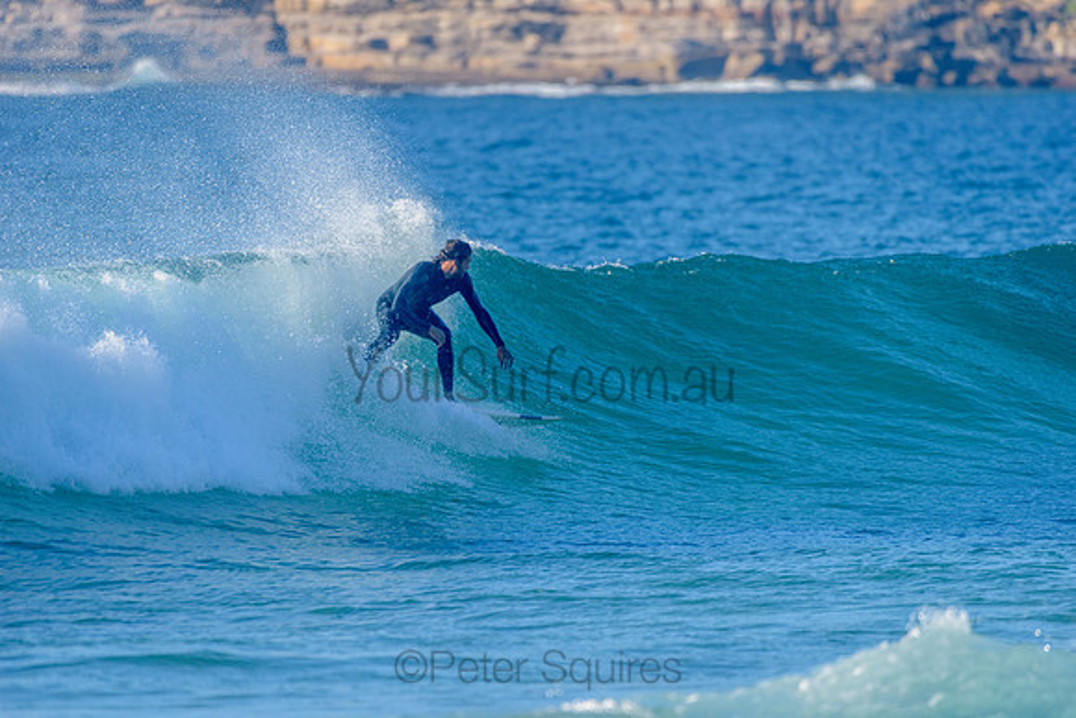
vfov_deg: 2.7
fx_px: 14956
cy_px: 359
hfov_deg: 4.1
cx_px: 538
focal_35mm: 500
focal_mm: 500
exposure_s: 1/2000
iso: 400
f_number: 5.6
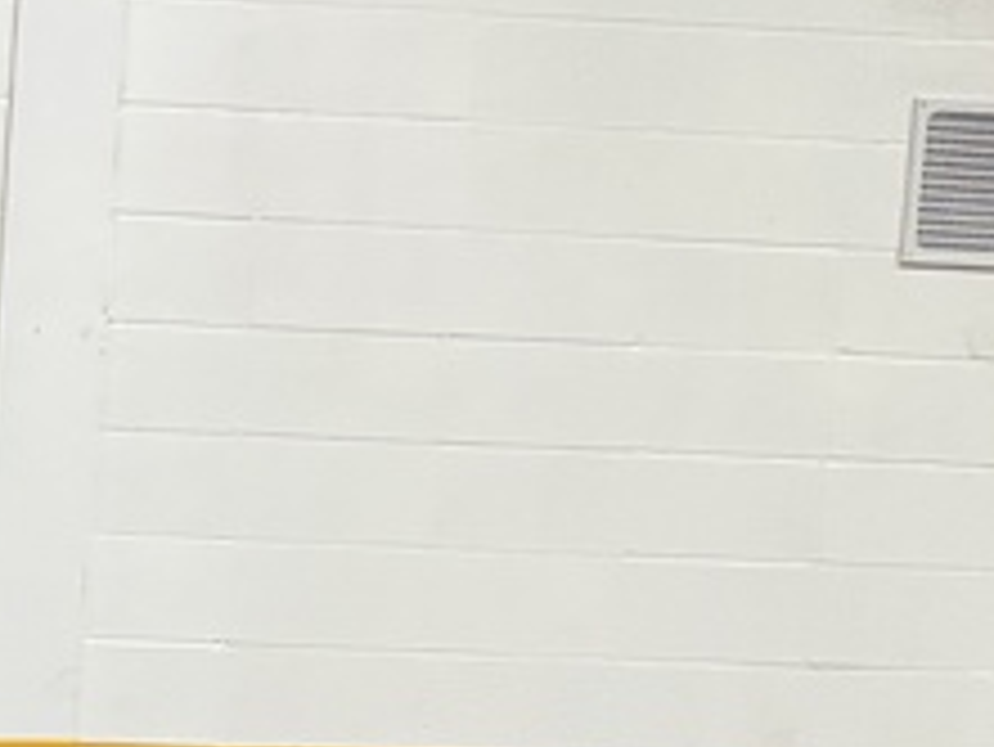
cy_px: 1557
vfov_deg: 11.8
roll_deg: -1.8
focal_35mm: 111
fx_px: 3189
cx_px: -1196
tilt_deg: -6.6
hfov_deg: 13.9
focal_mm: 6.76
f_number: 1.78
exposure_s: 1/60
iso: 250
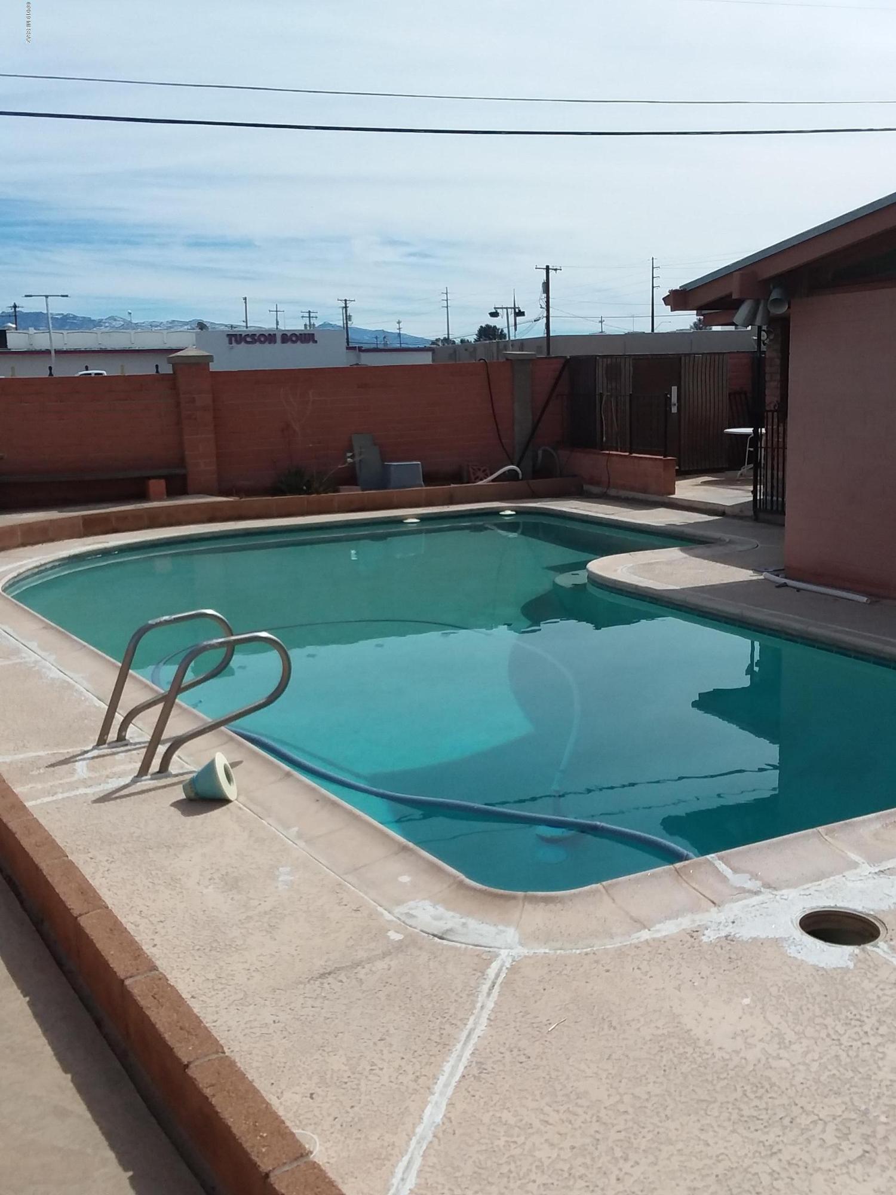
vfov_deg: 61.7
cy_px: 598
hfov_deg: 48.2
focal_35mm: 29
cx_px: 448
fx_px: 1001
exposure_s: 1/2747
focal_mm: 2.47
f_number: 1.9
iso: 40
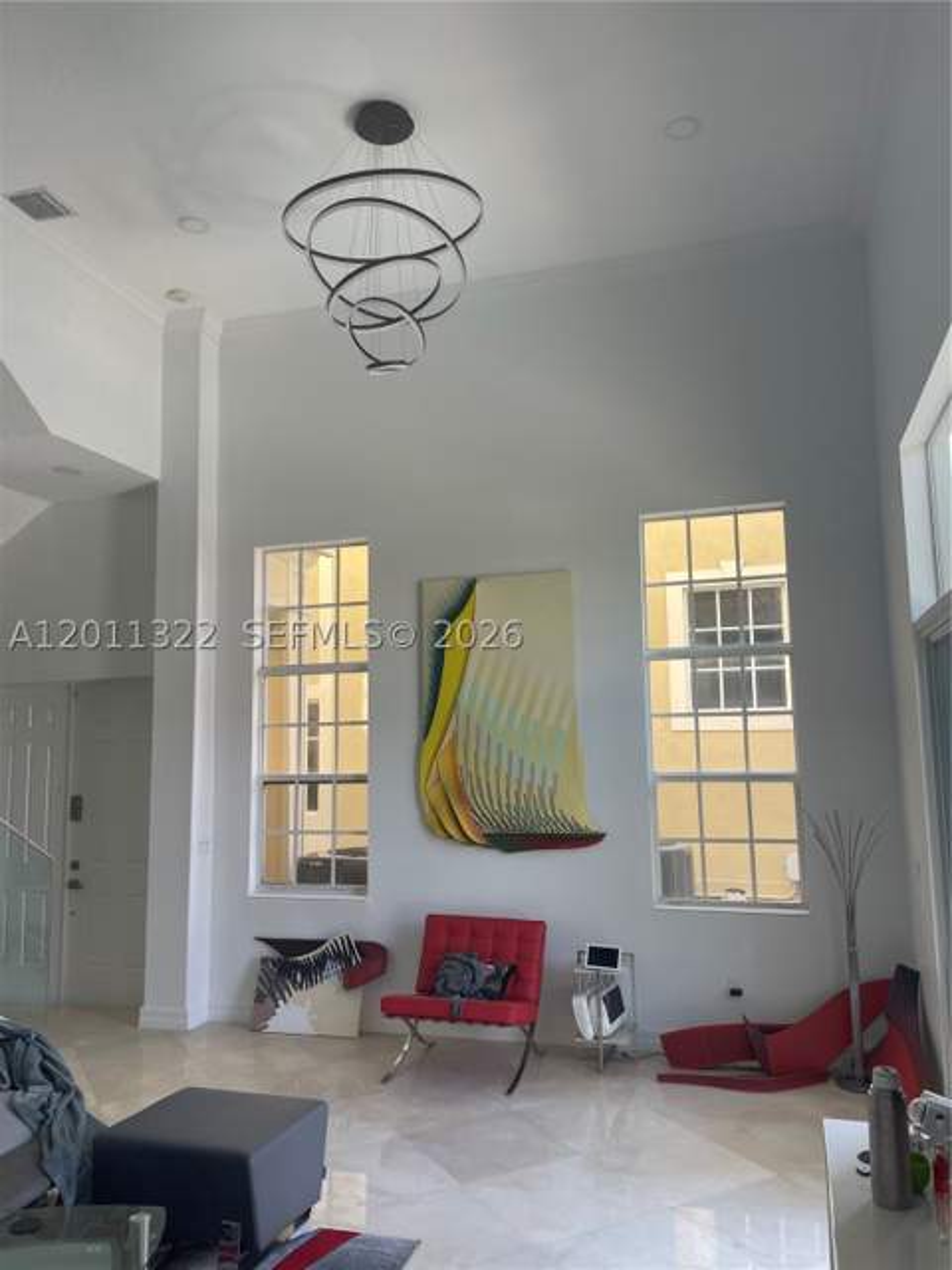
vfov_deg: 67.3
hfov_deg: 53.1
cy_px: 635
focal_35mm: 26
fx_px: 953
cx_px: 476
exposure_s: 1/121
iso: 50
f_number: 1.6
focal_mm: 4.2
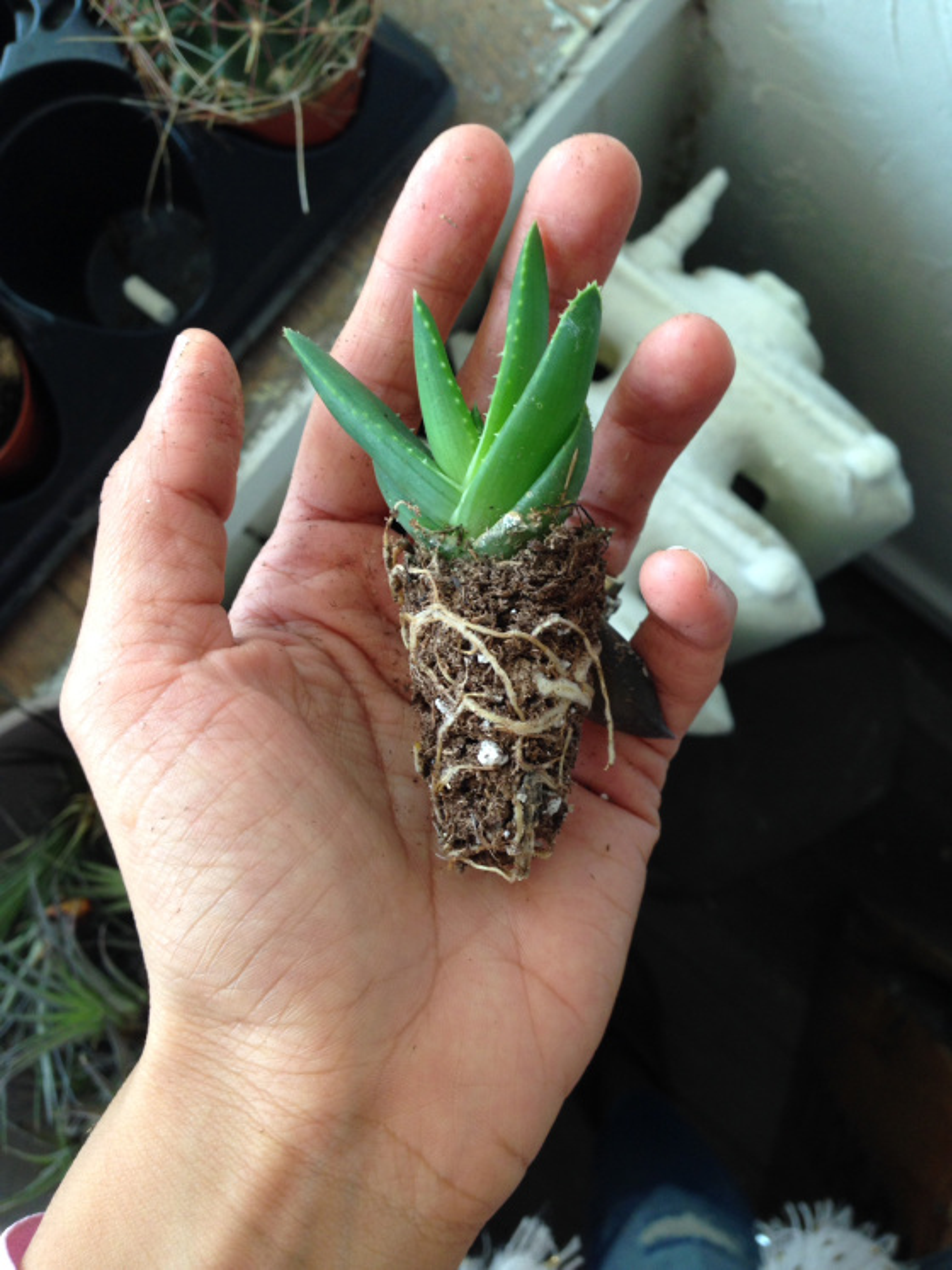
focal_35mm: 33
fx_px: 1210
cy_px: 635
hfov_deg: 42.9
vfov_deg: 55.4
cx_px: 476
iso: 80
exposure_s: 1/20
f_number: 2.4
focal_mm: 4.12
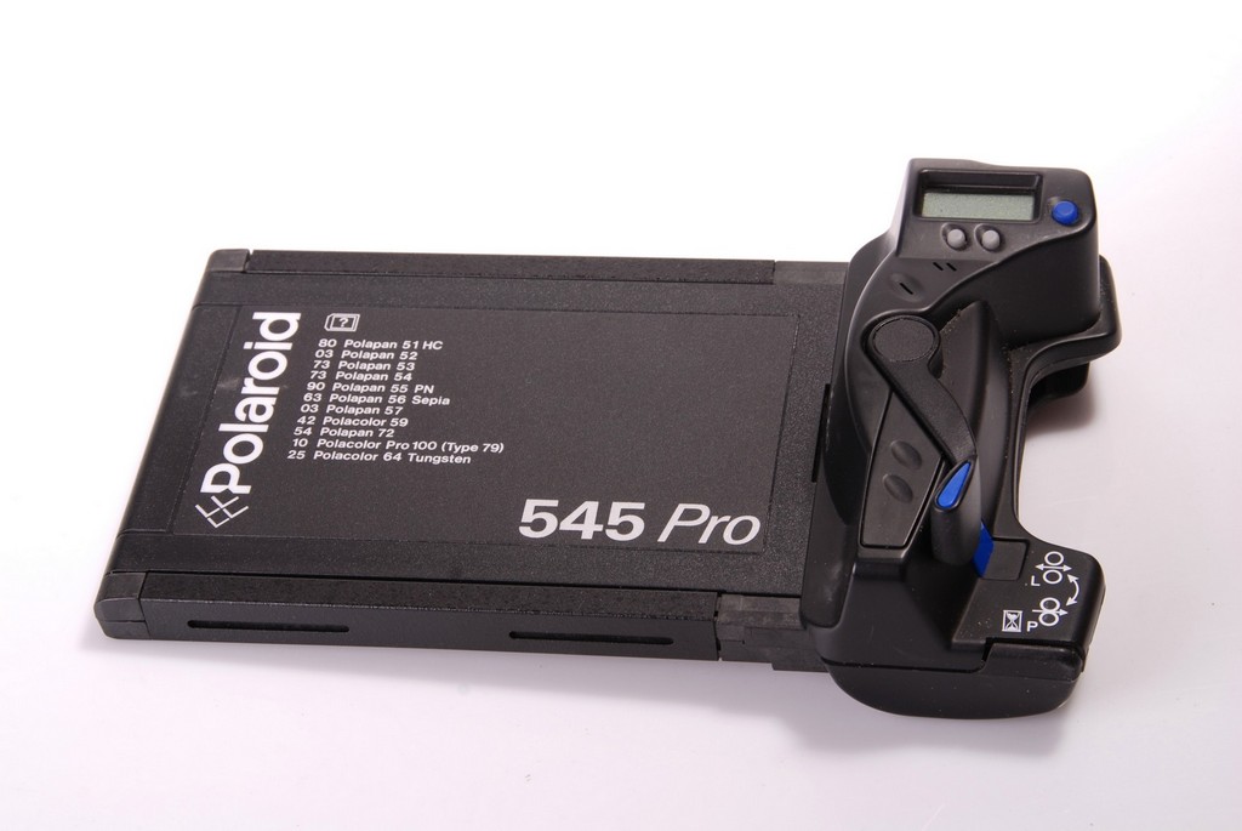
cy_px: 416
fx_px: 3626
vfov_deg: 13.1
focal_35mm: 105
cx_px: 621
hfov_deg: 19.4
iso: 100
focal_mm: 70
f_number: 13
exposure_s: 1/80
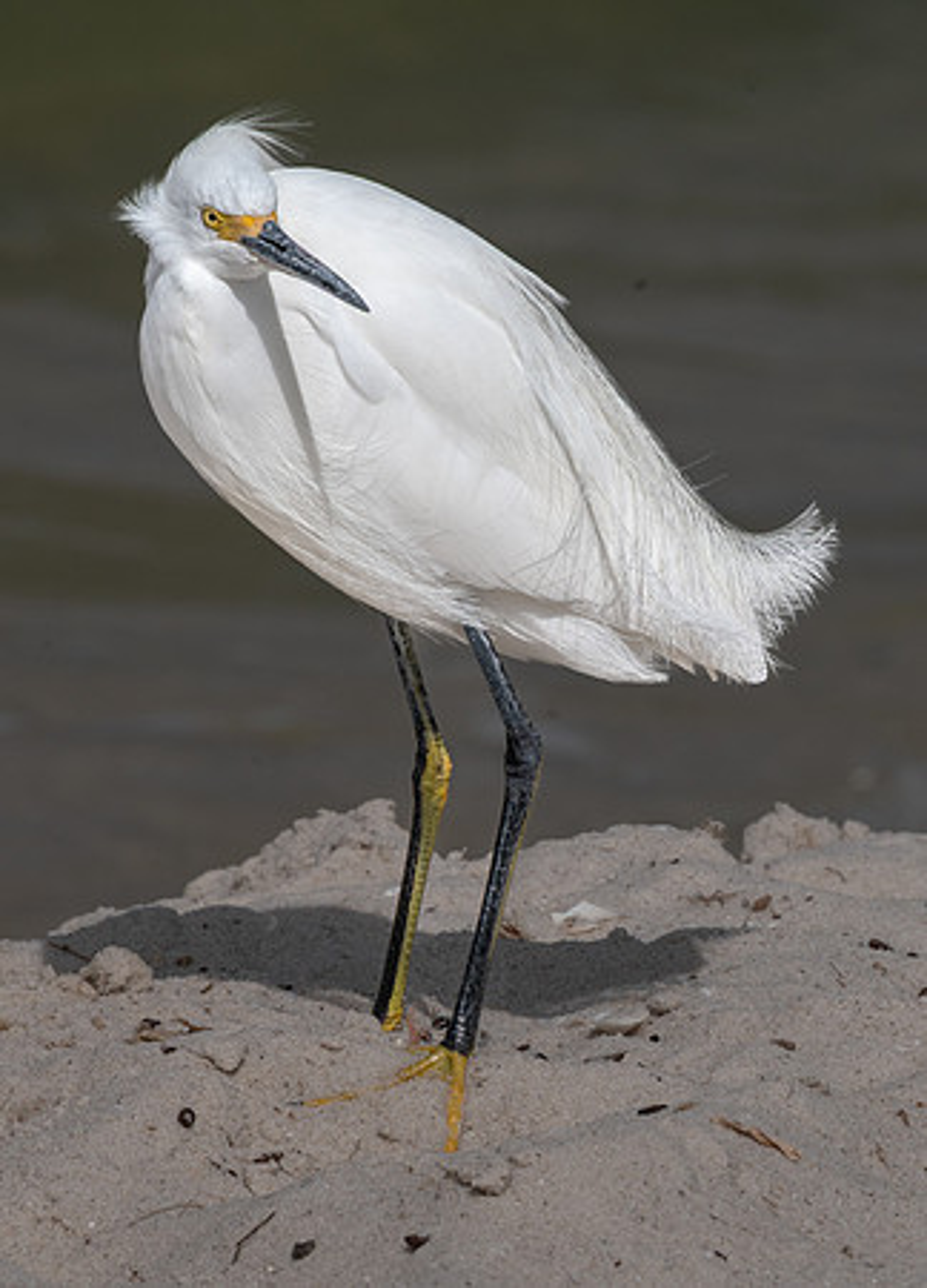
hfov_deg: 2.2
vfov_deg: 3.0
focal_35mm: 672
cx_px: 592
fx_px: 24657
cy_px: 740
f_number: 16
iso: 320
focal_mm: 400
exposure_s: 1/1600
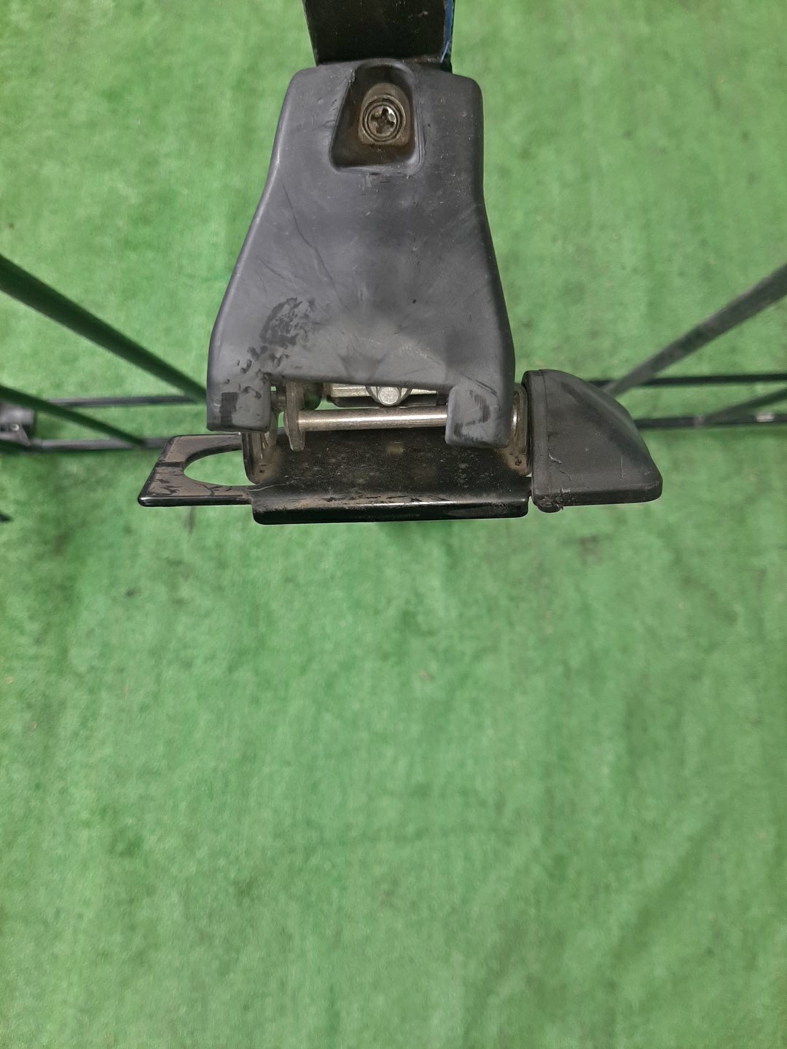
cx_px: 394
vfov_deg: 67.3
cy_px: 524
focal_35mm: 26
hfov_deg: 53.1
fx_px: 788
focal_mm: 3.93
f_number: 1.7
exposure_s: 1/50
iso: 72
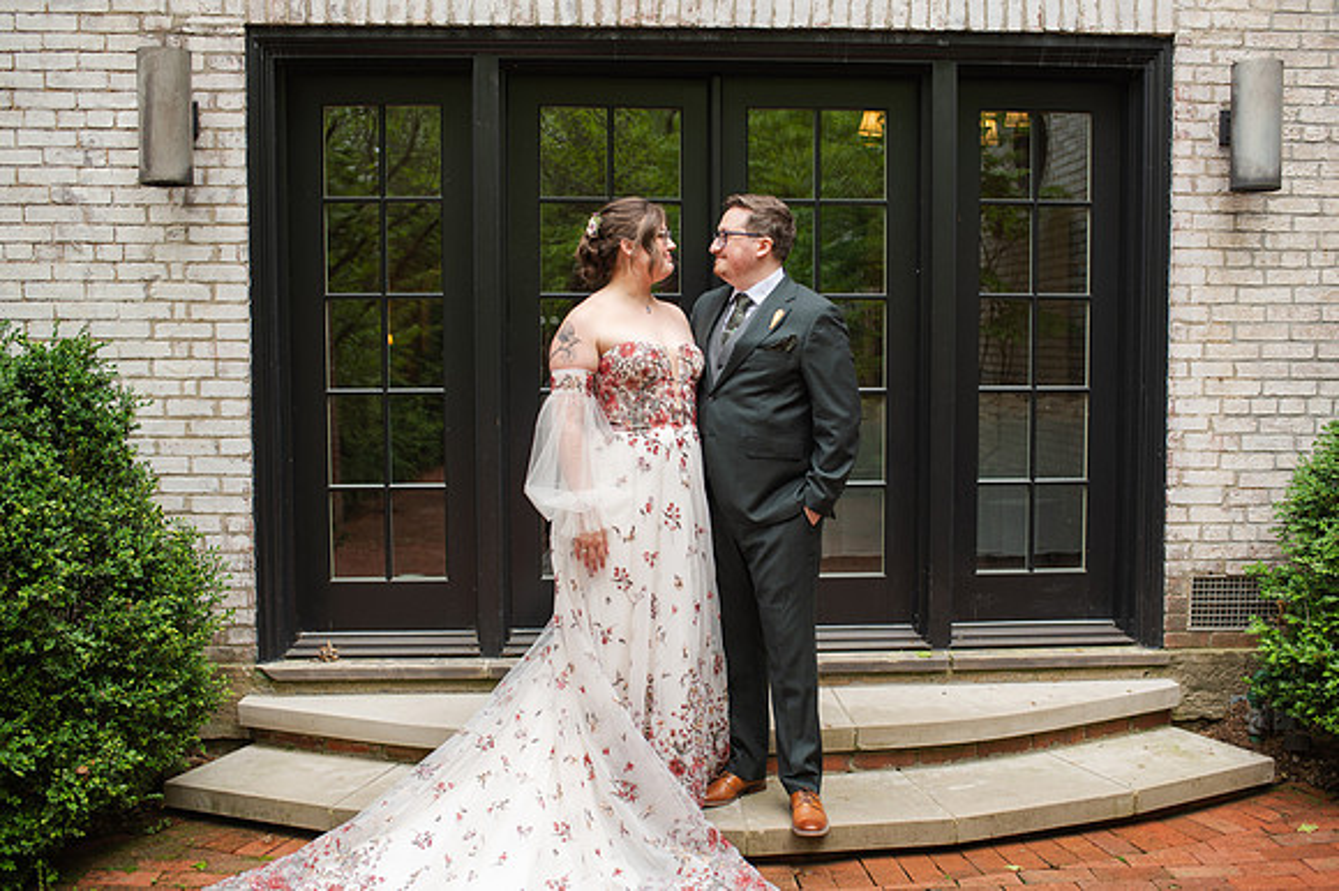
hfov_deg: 52.9
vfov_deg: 36.6
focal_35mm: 36
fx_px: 1346
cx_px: 690
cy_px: 446
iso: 100
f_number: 3.2
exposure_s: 1/320
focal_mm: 35
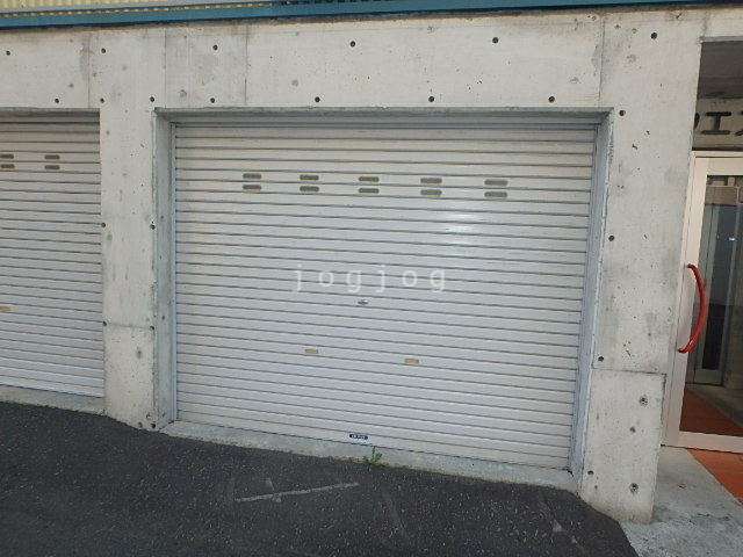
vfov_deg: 63.4
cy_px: 278
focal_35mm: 21
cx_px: 372
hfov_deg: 79.0
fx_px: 451
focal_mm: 3.7
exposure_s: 1/320
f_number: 3.5
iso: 125
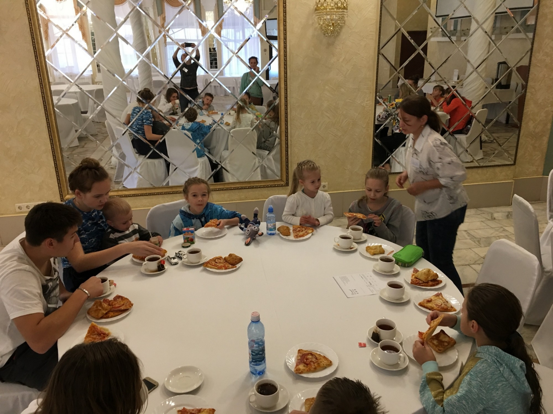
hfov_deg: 61.7
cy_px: 207
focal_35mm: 29
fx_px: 463
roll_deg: +0.3
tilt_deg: -17.3
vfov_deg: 48.2
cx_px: 276
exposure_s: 1/17
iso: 64
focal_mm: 4.15
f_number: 2.2
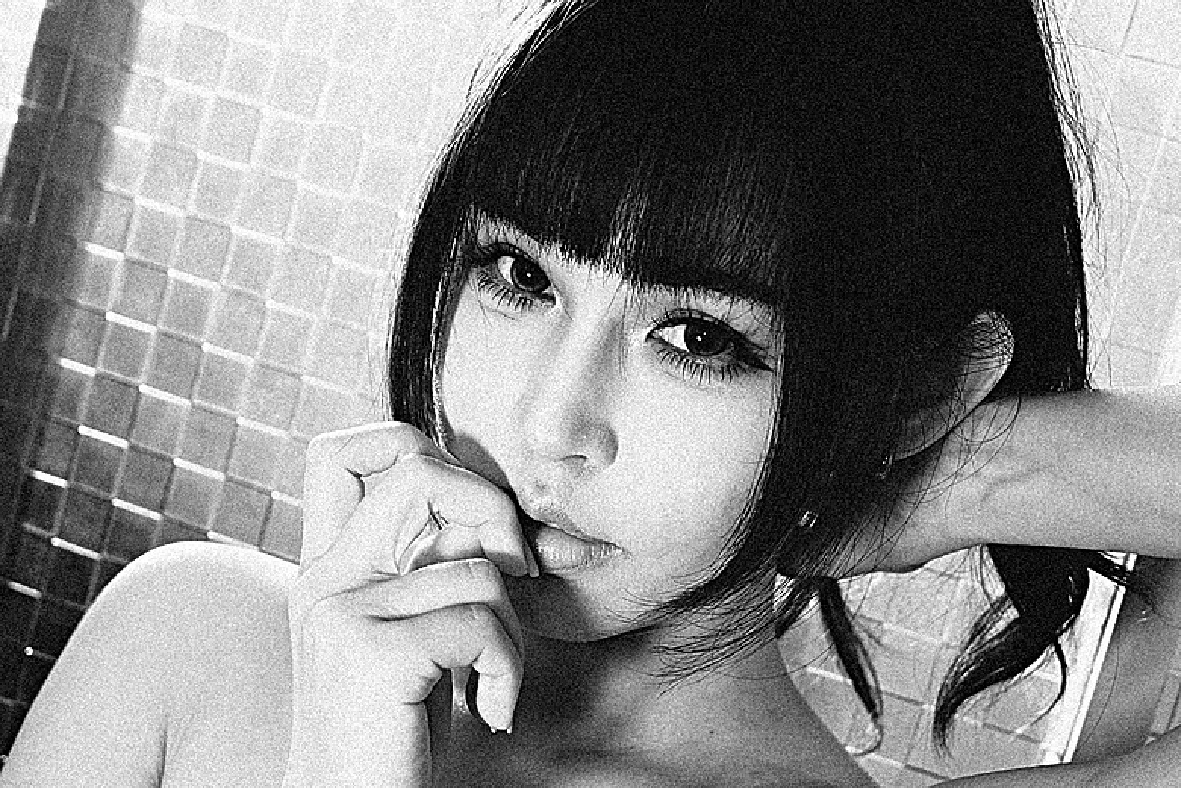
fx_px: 1640
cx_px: 590
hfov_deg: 39.6
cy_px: 394
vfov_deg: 27.0
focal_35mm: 50
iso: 800
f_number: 2.8
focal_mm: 18.3
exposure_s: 1/30
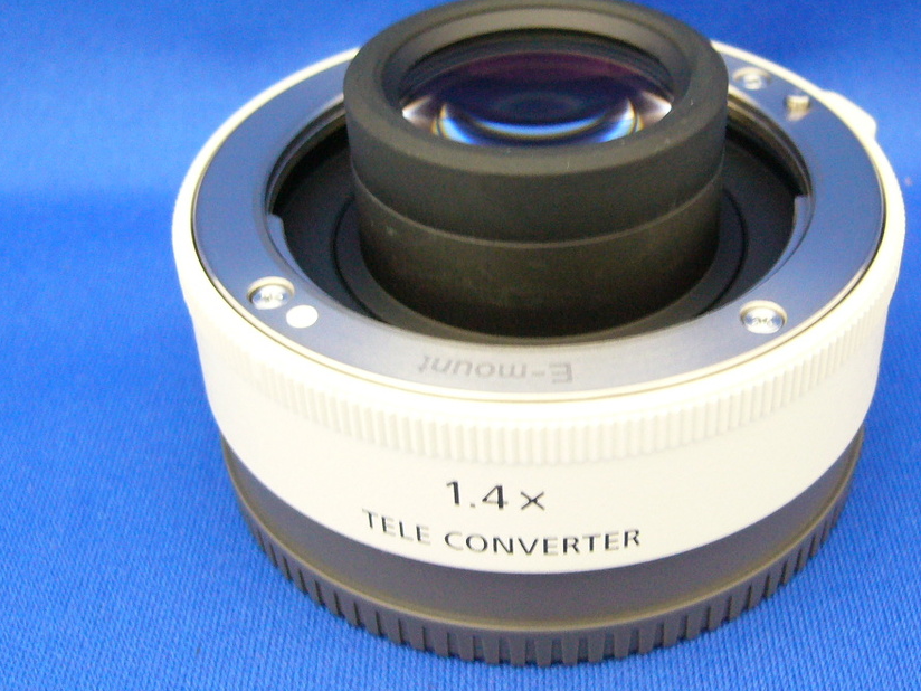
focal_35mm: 51
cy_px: 258
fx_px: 1357
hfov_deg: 37.4
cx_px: 550
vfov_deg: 28.5
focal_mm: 5.8
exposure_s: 1/8
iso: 200
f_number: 2.8
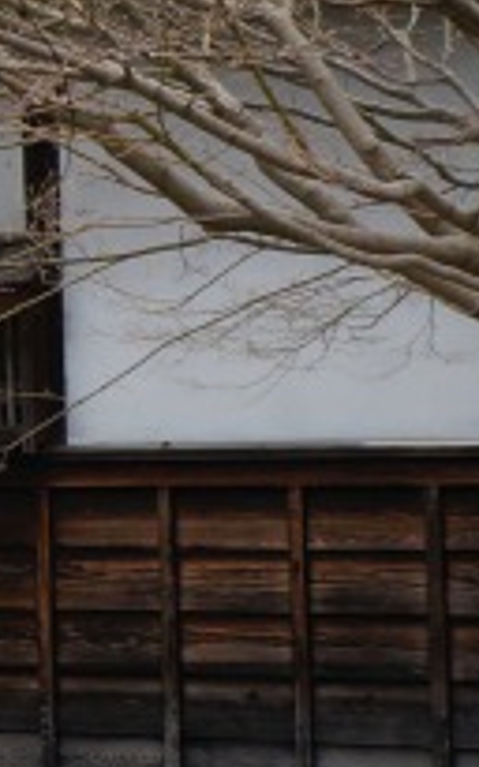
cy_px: 254
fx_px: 2801
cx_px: -857
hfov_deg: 8.5
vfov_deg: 15.6
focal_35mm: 134
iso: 200
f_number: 13
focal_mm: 18
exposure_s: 1/100
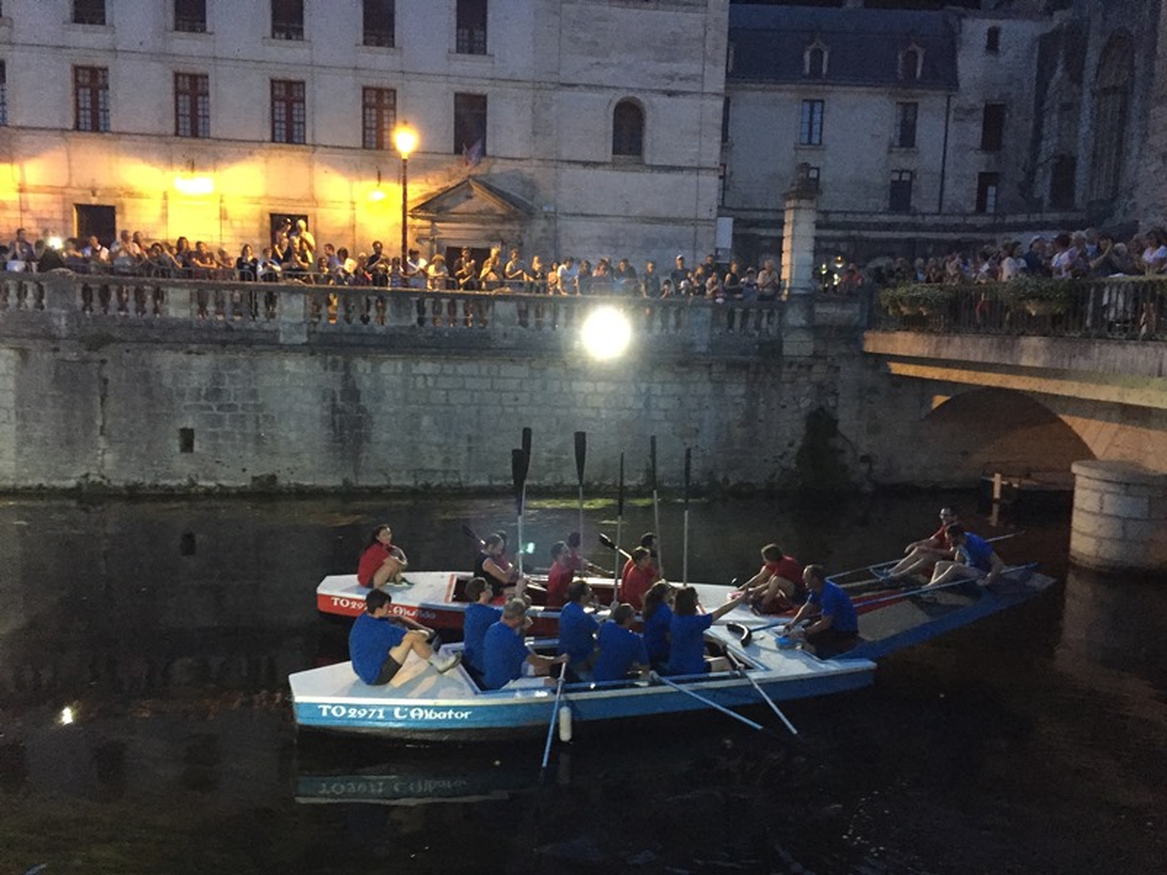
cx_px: 584
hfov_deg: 61.7
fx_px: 978
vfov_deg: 48.2
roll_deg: -3.2
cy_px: 438
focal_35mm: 29
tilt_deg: -7.0
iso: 400
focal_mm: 4.15
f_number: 2.2
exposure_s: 1/17
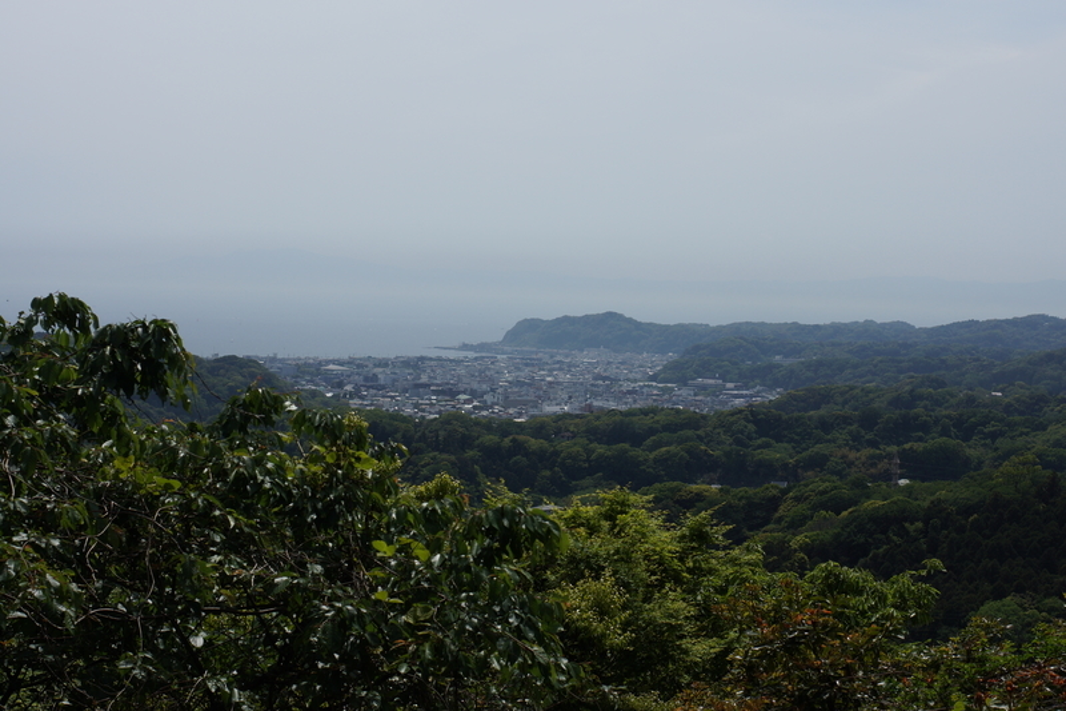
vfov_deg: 18.2
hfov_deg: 27.0
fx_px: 2220
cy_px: 356
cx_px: 533
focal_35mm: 75
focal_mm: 50
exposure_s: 1/1250
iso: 100
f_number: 6.3
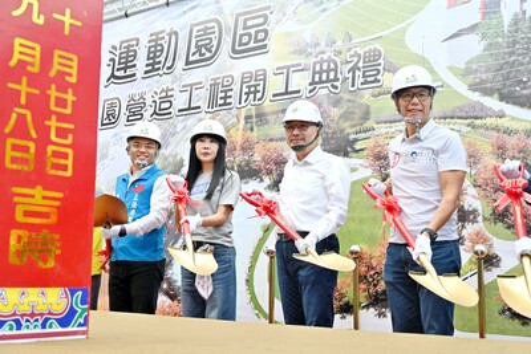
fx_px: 708
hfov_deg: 41.1
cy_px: 177
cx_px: 266
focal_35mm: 48
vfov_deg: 28.1
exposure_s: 1/125
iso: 64
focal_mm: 48
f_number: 4
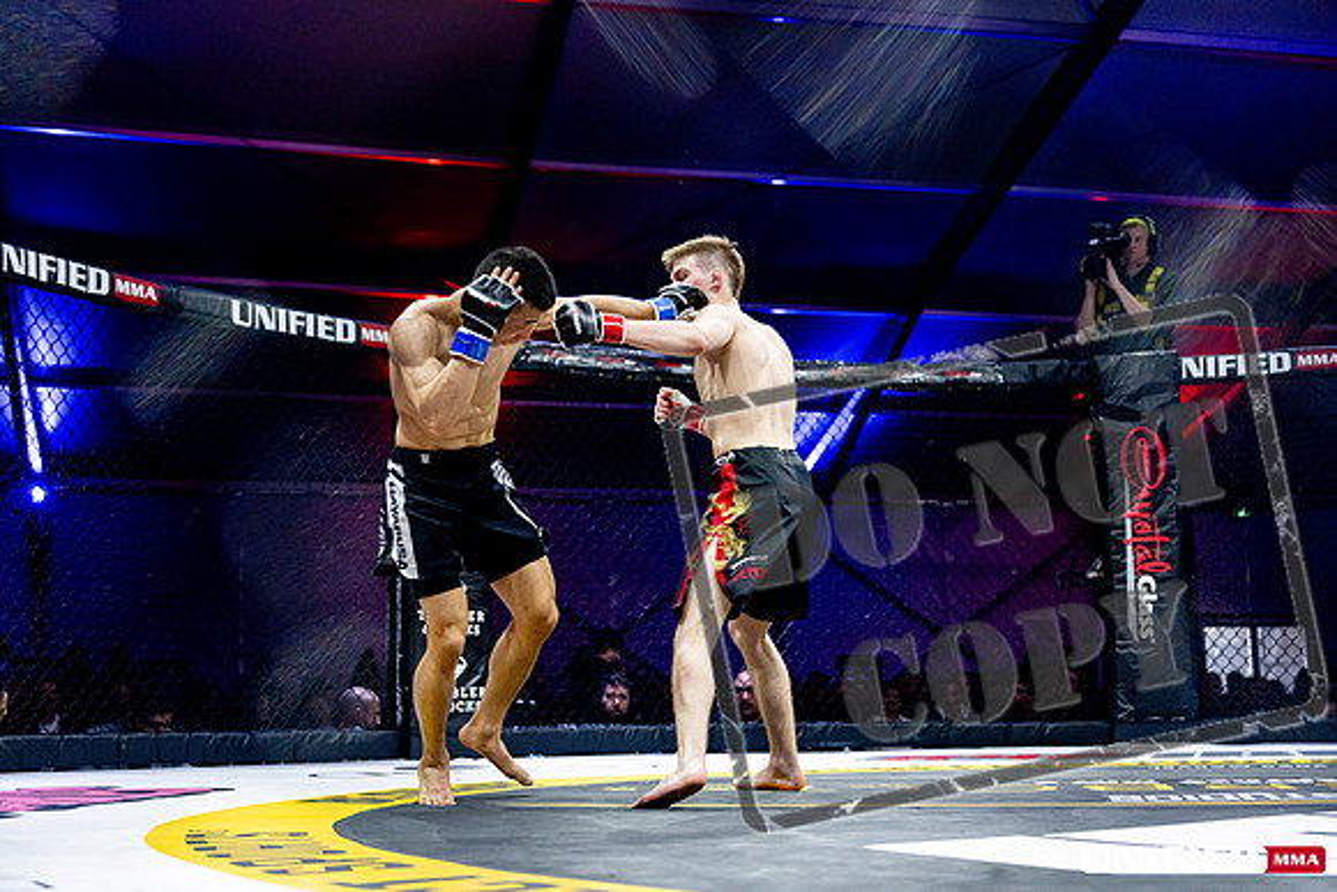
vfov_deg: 28.7
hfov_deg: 41.9
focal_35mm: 47
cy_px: 446
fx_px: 1746
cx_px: 668
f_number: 2.8
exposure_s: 1/1250
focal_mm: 47
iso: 3200
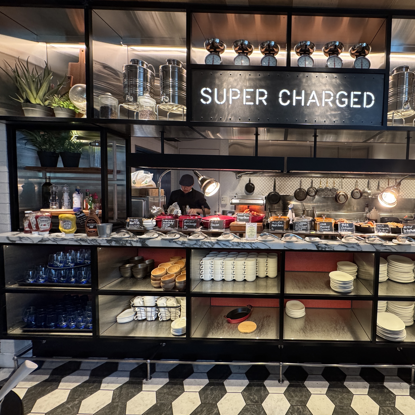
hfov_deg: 80.7
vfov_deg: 84.0
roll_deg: -1.2
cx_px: 282
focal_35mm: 17
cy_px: 204
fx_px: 231
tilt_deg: -2.9
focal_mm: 2.22
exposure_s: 1/56
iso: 320
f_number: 2.2
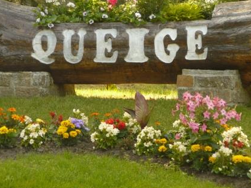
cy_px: 96
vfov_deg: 4.5
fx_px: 2401
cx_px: 122
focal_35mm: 331
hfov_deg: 6.0
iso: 100
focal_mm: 50.7
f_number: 4
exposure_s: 1/100
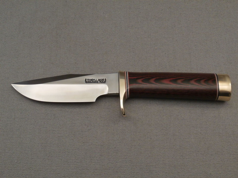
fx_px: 309
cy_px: 89
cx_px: 119
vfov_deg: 32.2
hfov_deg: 42.1
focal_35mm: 45
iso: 400
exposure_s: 1/20
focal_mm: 8.02
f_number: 3.8
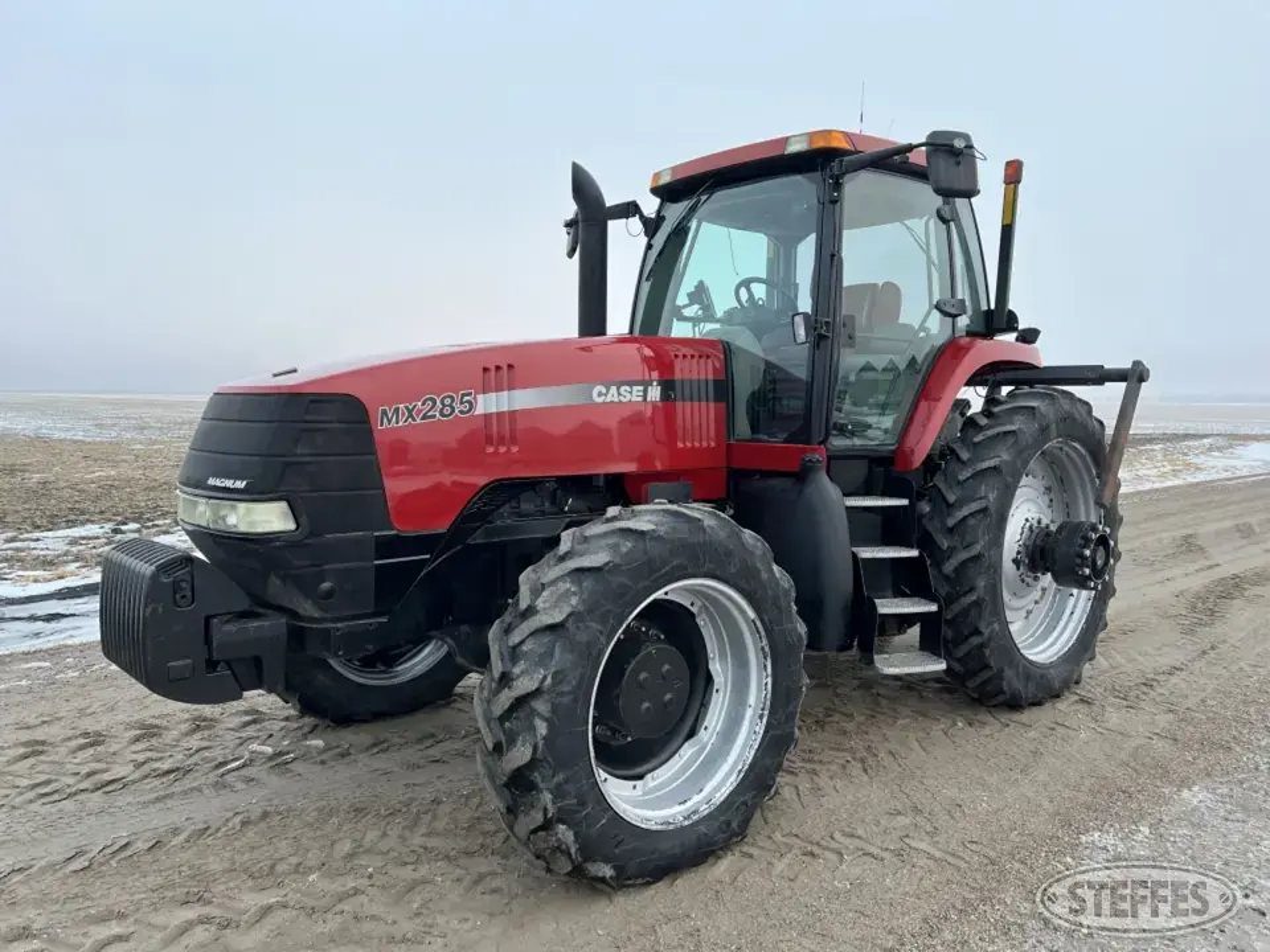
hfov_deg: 67.3
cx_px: 635
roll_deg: +0.2
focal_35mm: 26
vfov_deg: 53.1
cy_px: 476
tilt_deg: -5.5
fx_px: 954
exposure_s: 1/172
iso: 40
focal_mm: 5.7
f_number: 1.5
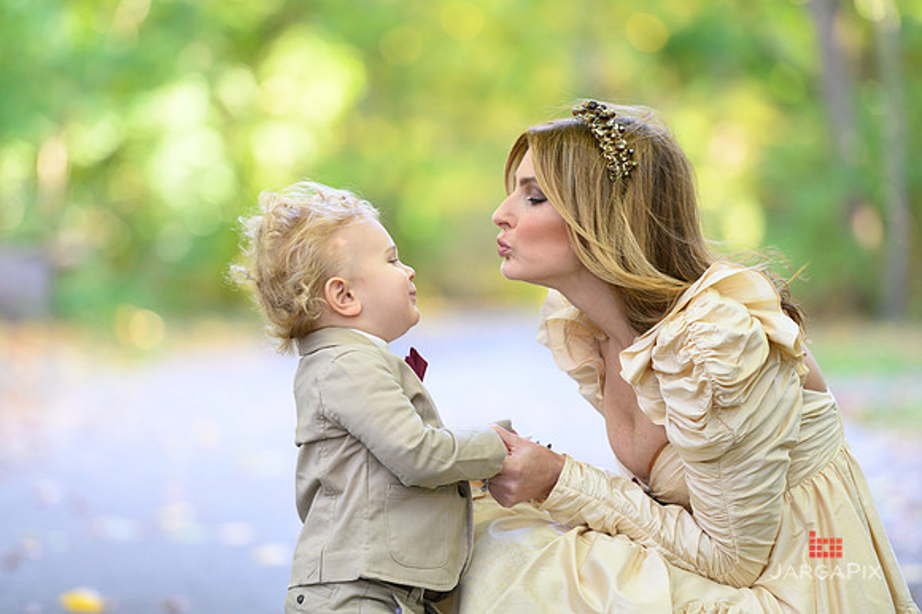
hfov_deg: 12.1
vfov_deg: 8.1
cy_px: 307
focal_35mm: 170
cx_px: 461
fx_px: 4351
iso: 1600
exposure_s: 1/200
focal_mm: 170
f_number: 3.2
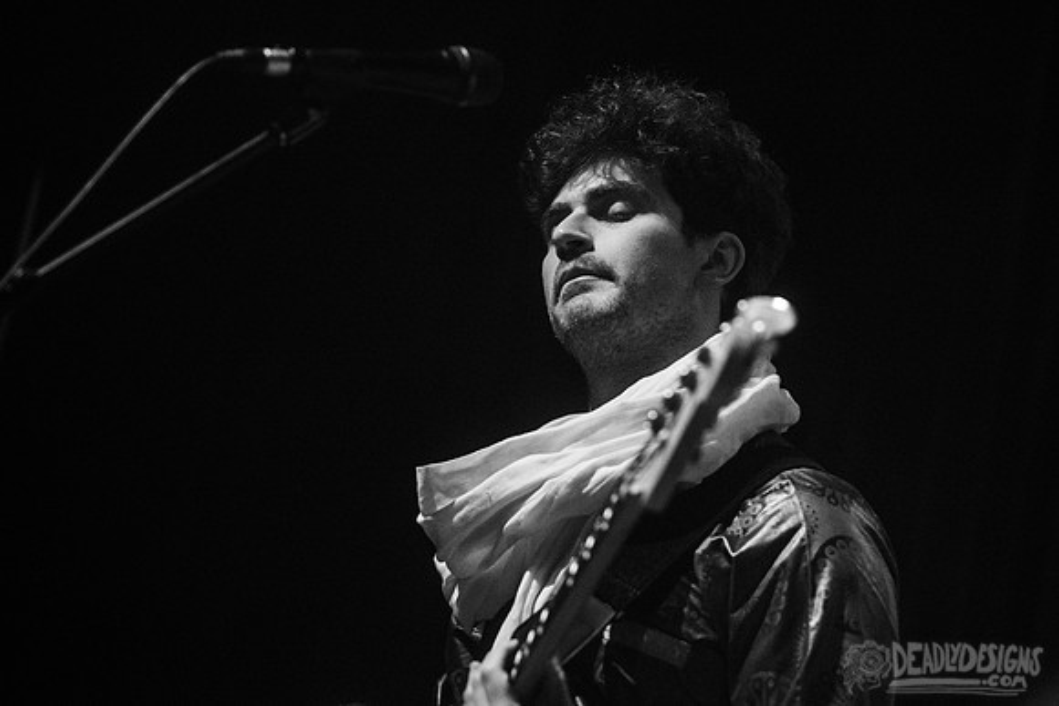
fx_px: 4815
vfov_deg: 8.4
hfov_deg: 12.6
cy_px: 278
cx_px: 530
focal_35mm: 164
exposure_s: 1/125
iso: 2500
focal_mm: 135
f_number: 3.2
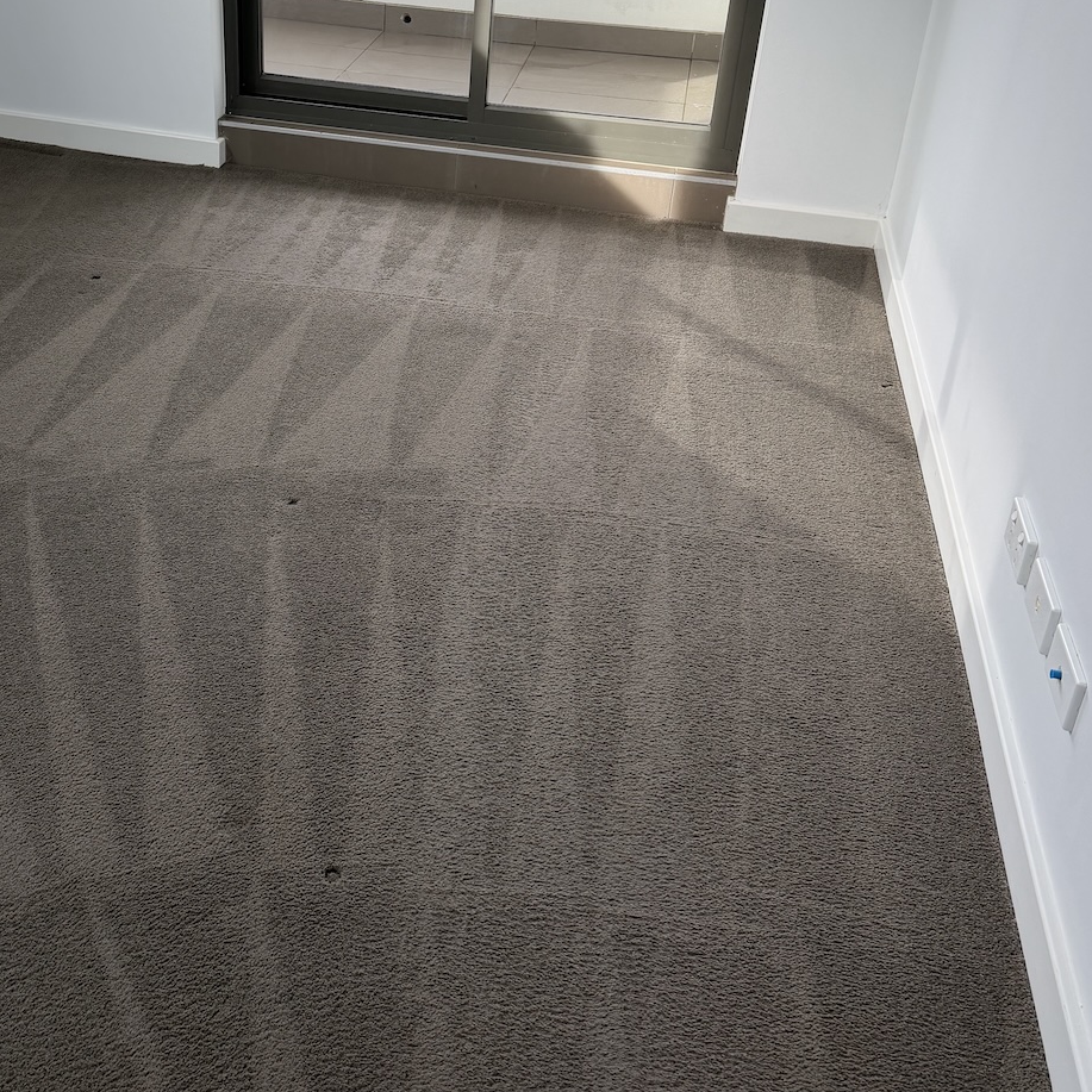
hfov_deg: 44.7
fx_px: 1321
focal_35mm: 37
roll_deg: -3.5
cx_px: 445
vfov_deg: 44.1
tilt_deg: -22.6
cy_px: 336
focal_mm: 6.76
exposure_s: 1/528
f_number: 1.78
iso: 100
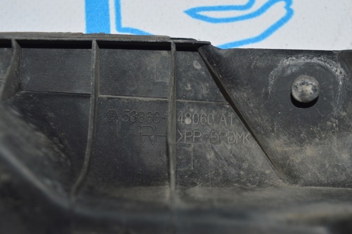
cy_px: 117
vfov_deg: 20.1
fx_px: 659
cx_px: 176
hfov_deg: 29.9
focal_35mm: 68
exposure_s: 1/60
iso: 100
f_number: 8
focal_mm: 45
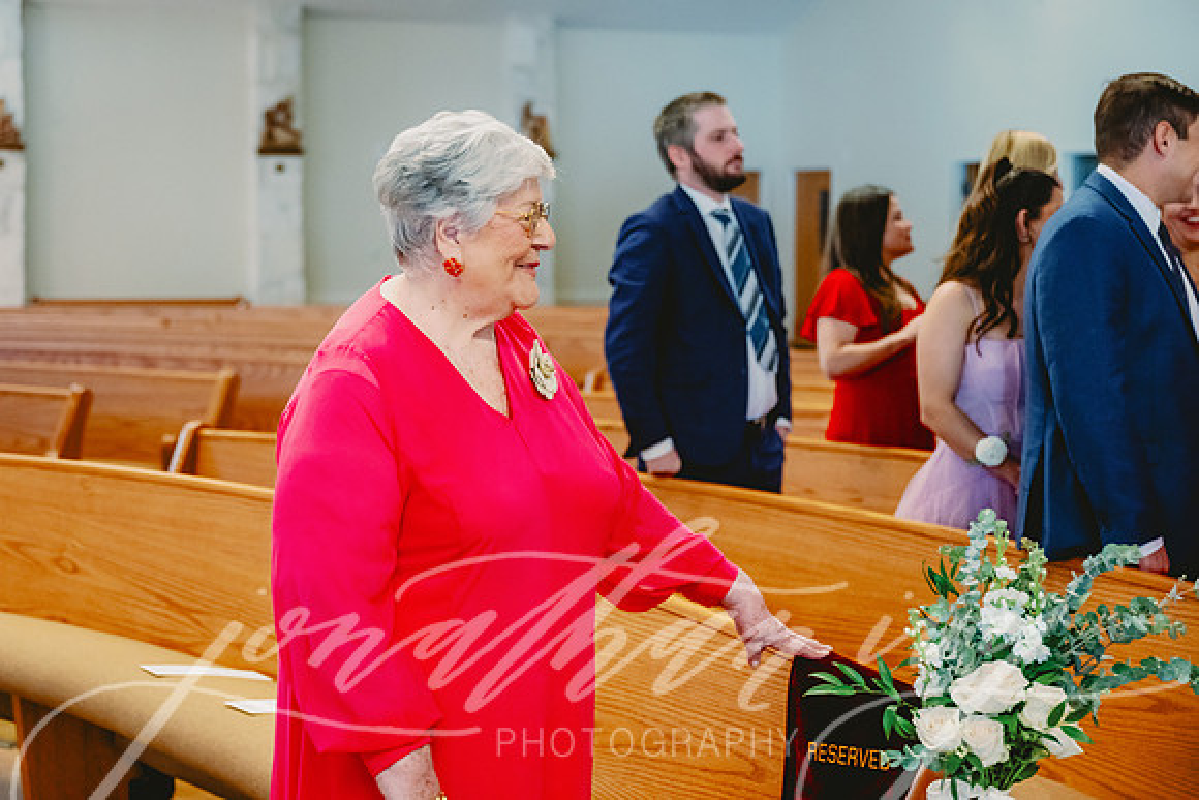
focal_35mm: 57
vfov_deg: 23.8
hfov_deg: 35.0
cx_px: 541
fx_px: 1900
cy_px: 361
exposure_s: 1/320
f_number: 2.8
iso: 2500
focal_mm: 52
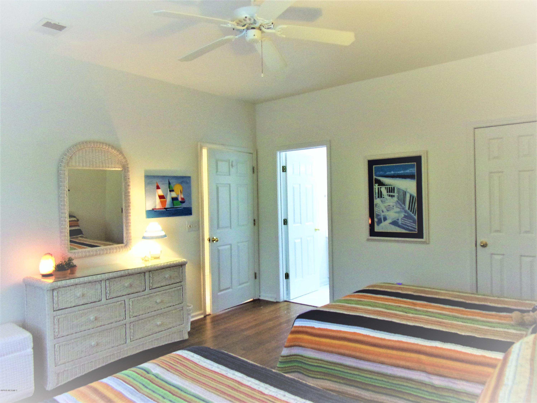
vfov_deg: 56.8
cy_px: 202
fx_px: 372
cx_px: 268
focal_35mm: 24
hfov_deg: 71.6
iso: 271
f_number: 3.3
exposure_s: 1/17
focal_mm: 4.3
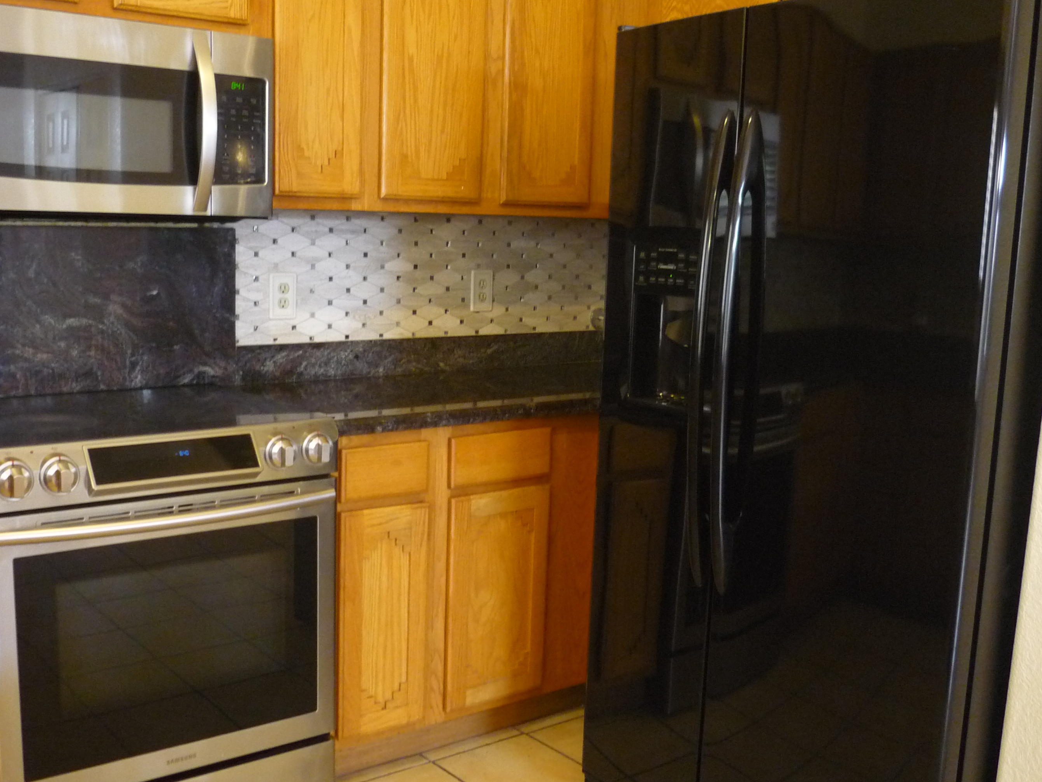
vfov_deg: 38.6
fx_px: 1114
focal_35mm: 37
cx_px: 472
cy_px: 419
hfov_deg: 50.1
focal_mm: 5.5
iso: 400
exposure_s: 1/10
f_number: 2.8
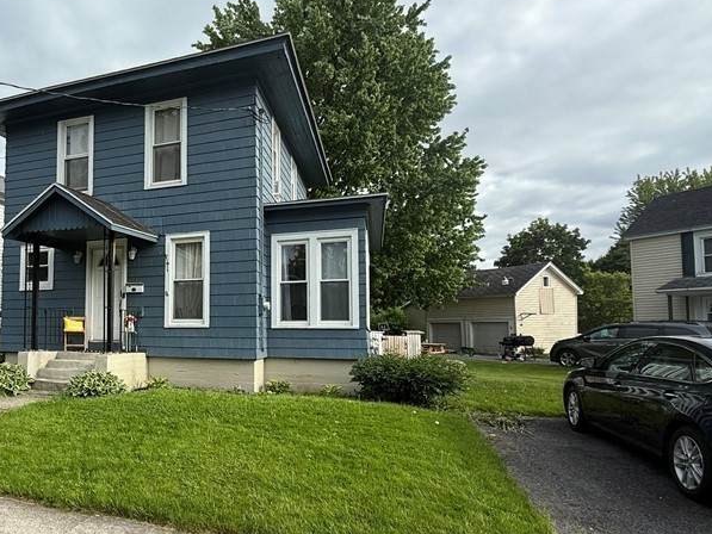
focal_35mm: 24
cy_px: 306
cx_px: 162
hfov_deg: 66.3
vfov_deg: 56.6
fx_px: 494
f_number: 2.2
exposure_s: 1/928
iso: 50
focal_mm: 2.22
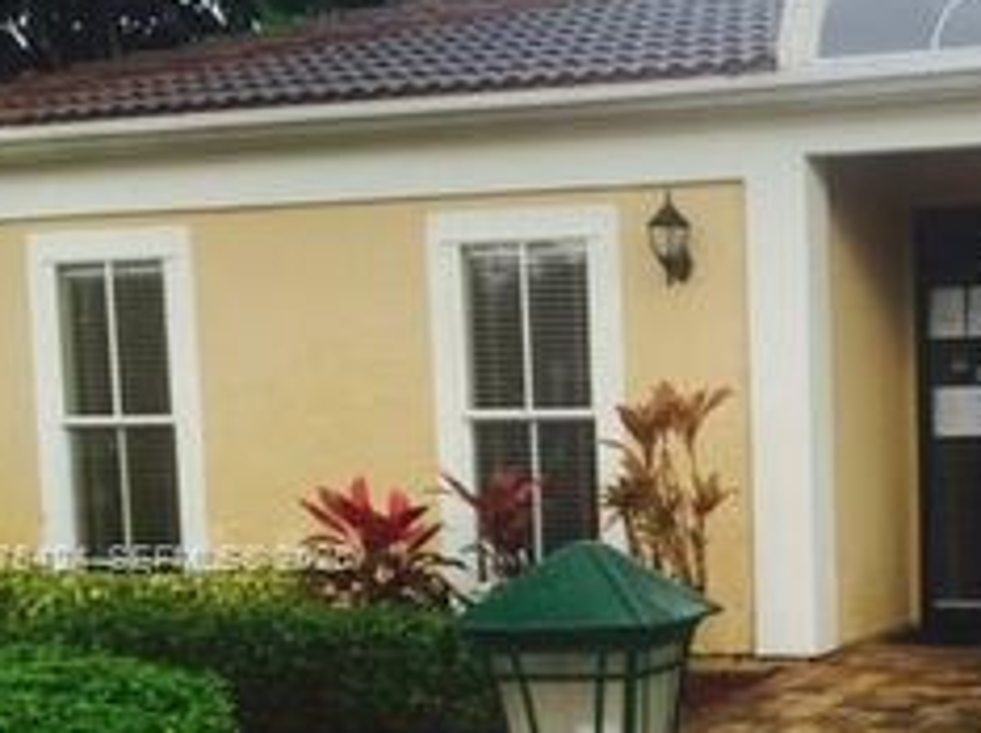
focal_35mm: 62
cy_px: 559
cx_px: 952
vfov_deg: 23.3
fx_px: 1755
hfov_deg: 29.4
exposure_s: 1/439
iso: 32
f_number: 2.2
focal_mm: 4.15
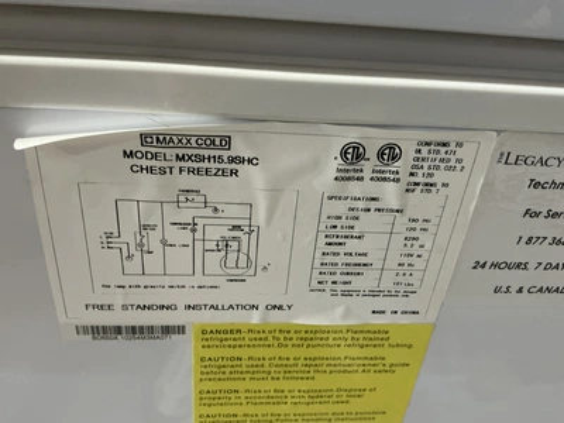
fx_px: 456
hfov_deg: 63.4
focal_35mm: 28
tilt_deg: -30.7
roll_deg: -6.3
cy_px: 212
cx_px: 282
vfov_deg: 49.7
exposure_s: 1/50
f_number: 1.8
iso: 320
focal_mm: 3
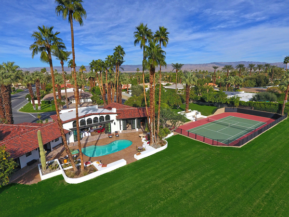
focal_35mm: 20
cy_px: 108
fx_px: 167
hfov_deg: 81.7
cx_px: 144
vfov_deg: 66.0
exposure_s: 1/1374
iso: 100
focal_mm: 3.61
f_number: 2.8
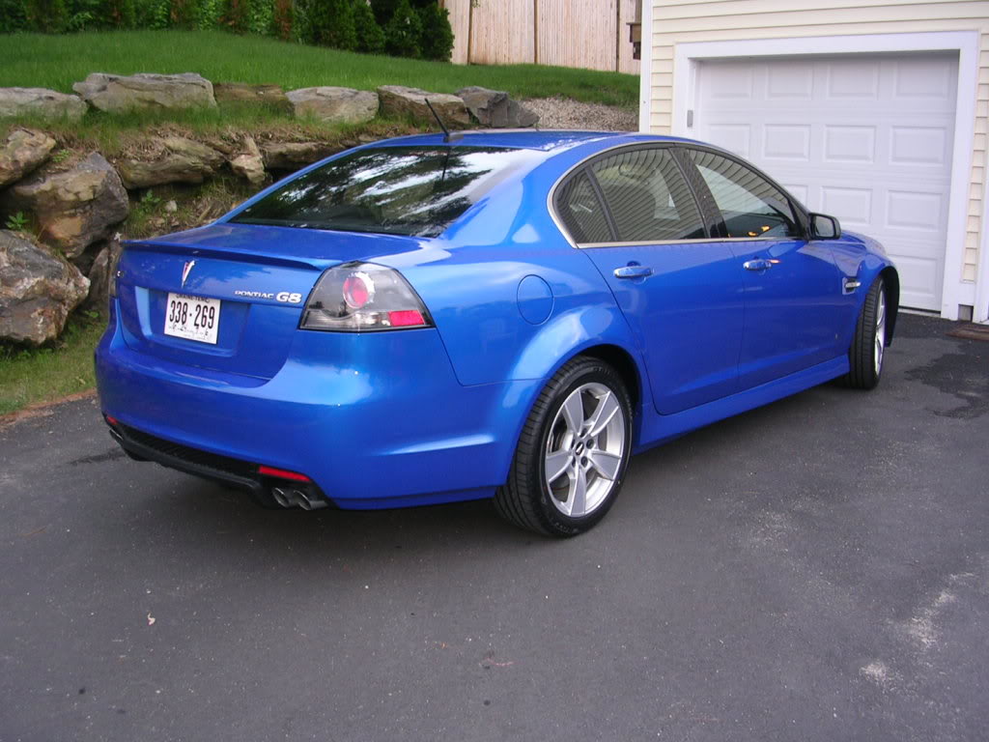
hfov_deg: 49.0
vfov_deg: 37.7
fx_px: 1086
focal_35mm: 38
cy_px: 371
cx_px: 494
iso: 54
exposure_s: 1/30
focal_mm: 5.8
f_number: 2.8
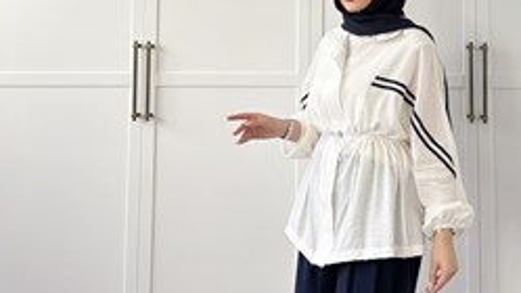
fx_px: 774
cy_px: 118
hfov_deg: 37.0
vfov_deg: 21.4
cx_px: 333
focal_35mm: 56
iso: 250
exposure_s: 1/822
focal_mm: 6.76
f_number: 1.78
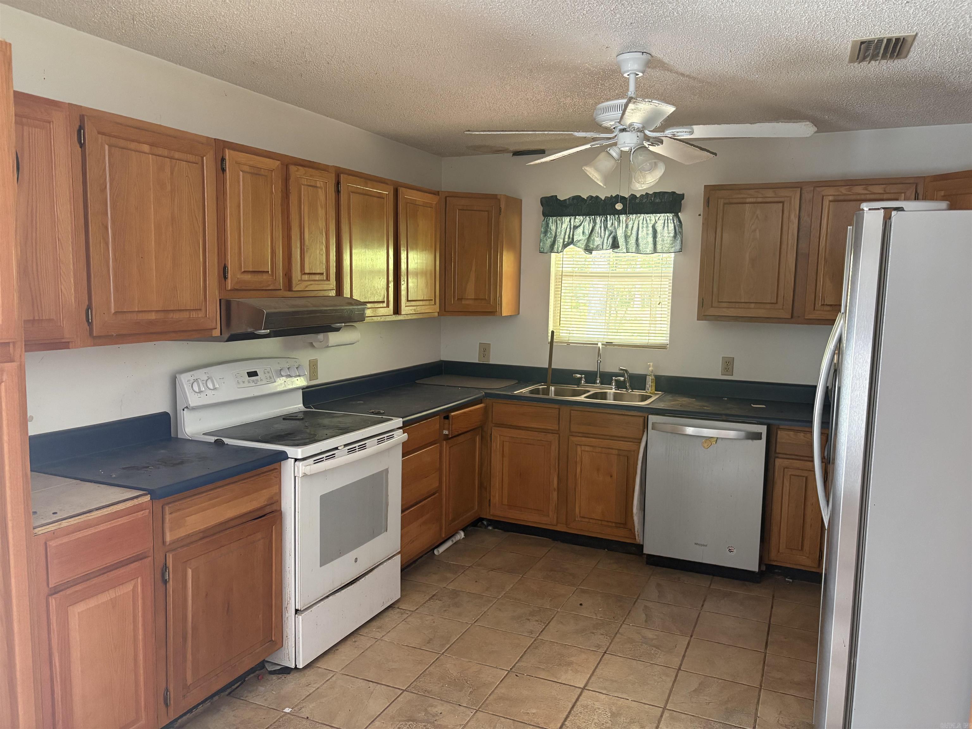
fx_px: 730
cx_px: 486
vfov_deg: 53.1
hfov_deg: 67.3
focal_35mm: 26
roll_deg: -0.7
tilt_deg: -6.1
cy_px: 364
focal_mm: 5.96
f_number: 1.6
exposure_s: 1/60
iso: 320
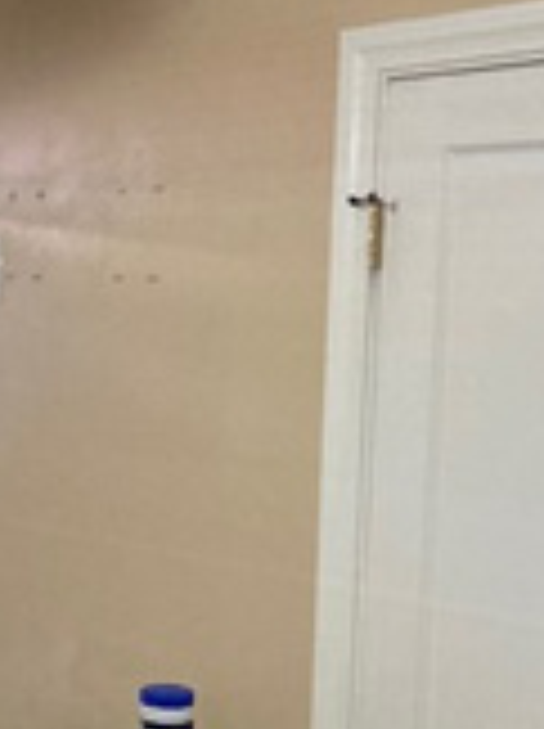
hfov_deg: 16.8
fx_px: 1744
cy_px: 477
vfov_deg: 23.5
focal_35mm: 83
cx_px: -139
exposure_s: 1/30
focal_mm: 3.99
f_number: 1.8
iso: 400
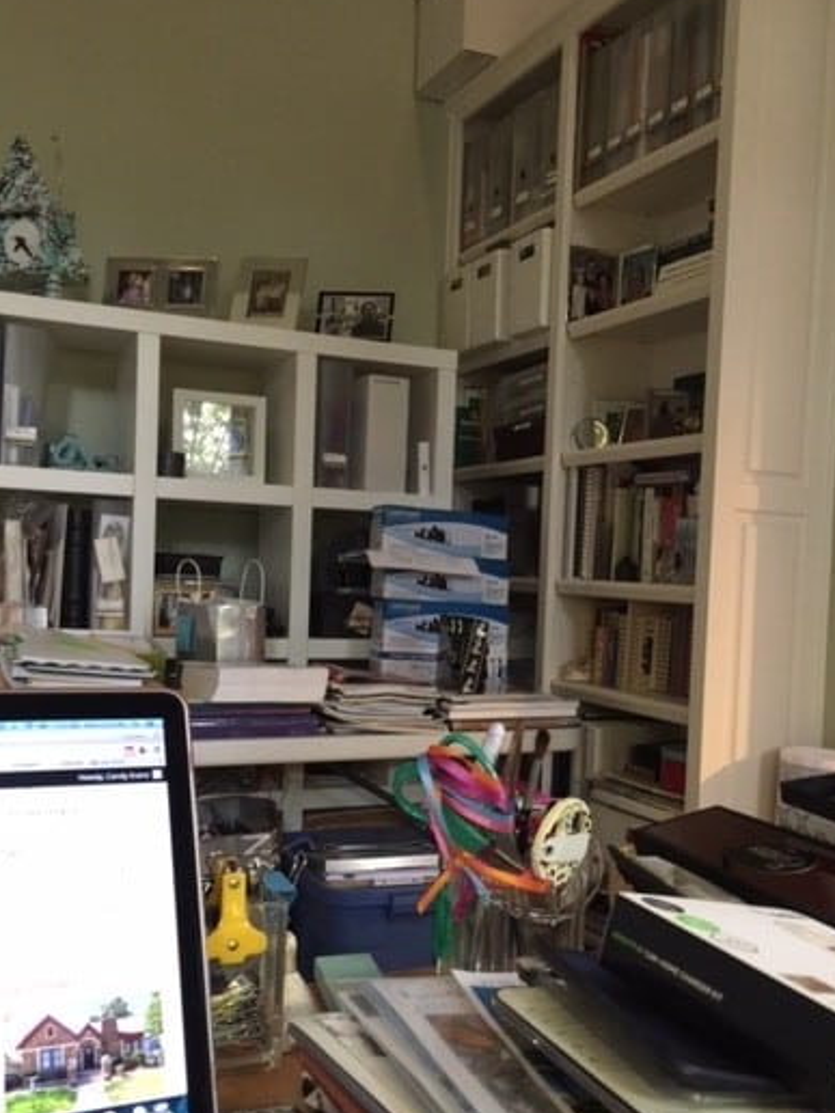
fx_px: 1158
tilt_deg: -2.4
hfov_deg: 39.6
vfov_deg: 51.2
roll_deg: -2.0
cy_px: 626
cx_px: 481
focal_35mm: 36
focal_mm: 4.15
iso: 80
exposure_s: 1/4
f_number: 2.2
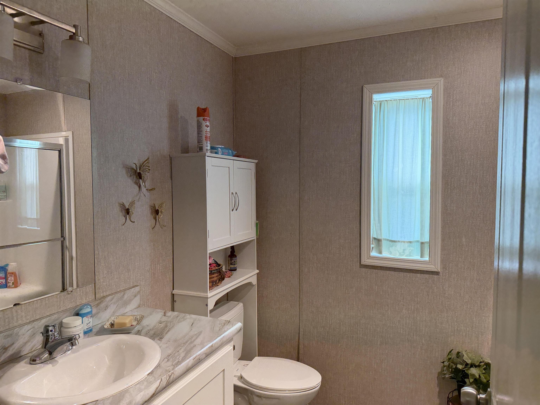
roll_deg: -0.4
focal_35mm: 24
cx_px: 270
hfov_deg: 71.6
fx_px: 374
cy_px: 202
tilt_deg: -3.1
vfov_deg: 56.8
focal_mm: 6.76
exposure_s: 1/60
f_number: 1.78
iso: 160
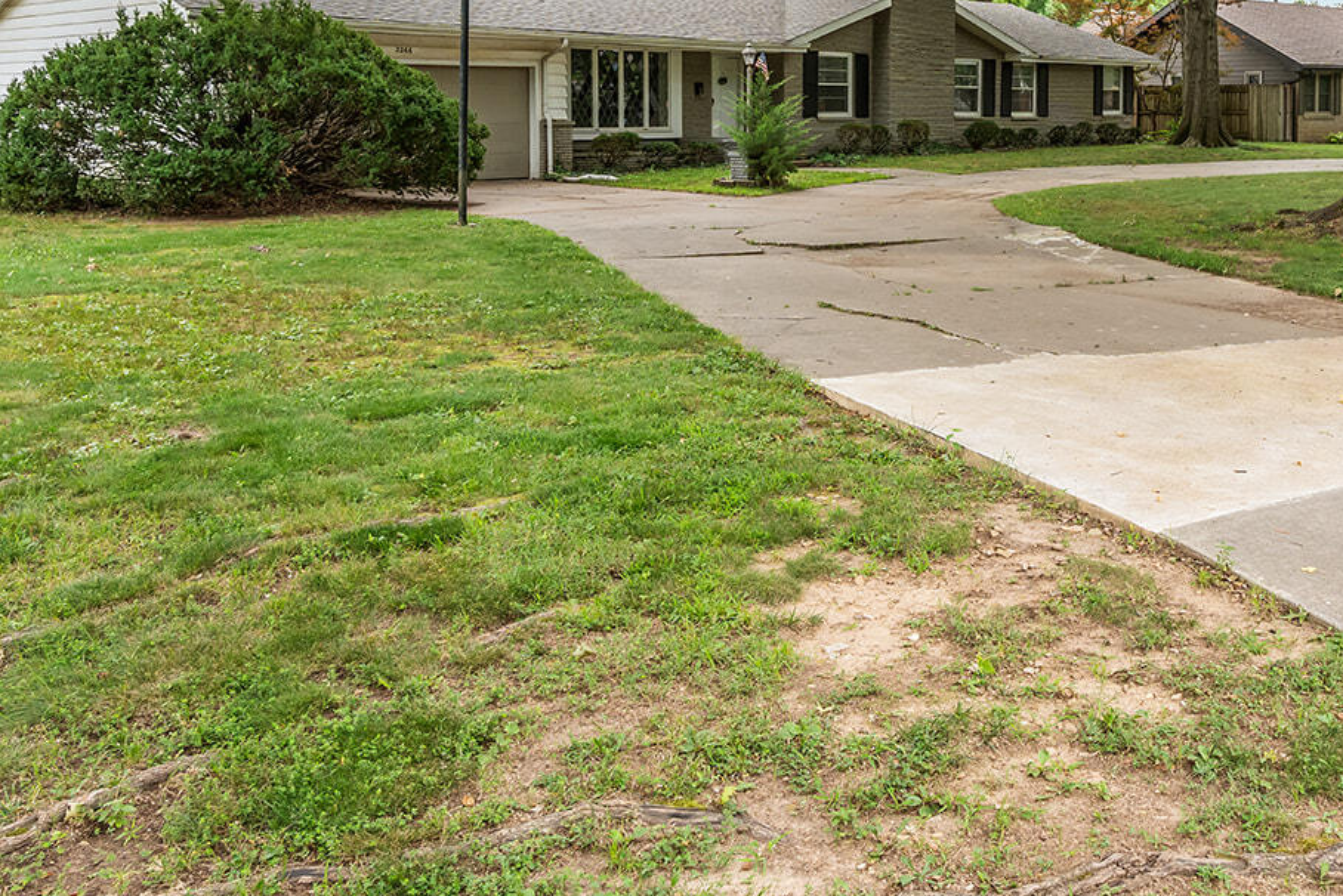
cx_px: 970
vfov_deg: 34.7
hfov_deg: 50.2
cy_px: 162
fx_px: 1381
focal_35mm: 37
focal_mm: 21
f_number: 7.1
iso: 1000
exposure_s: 1/60
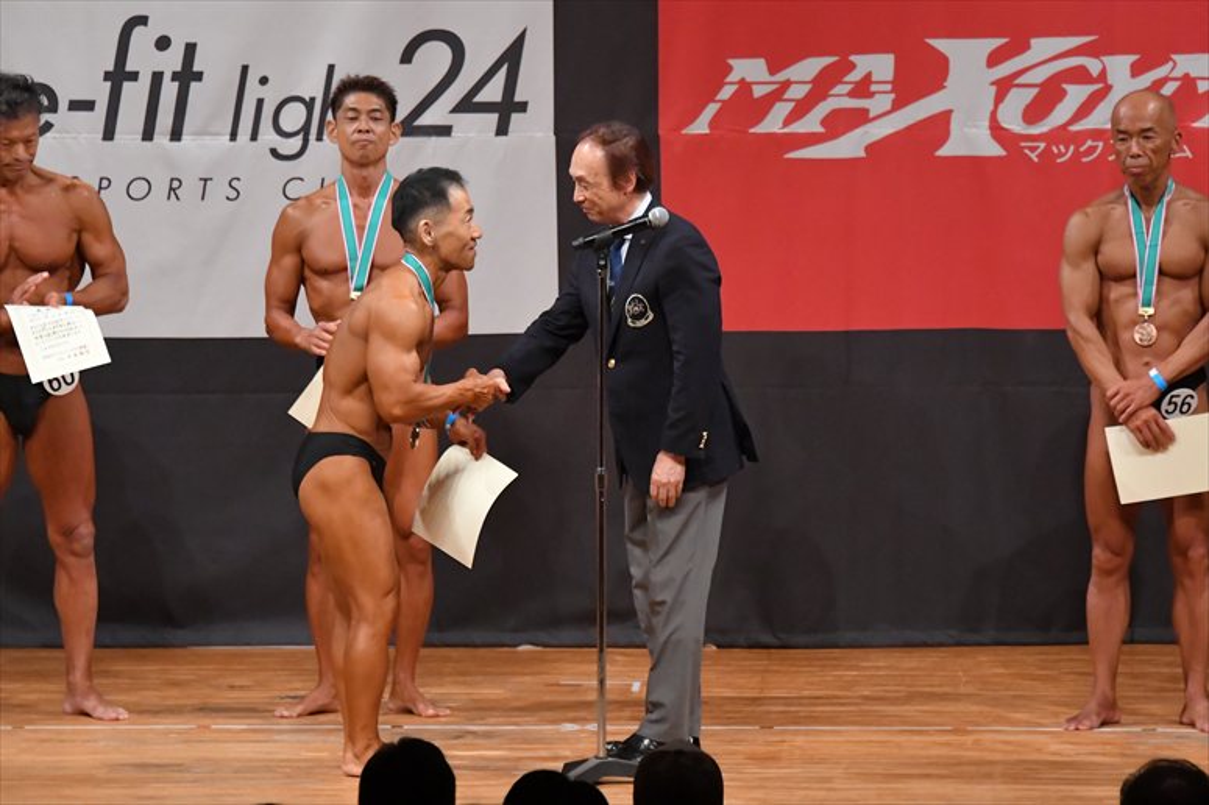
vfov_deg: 5.4
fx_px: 8560
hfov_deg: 8.1
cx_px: 604
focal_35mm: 255
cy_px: 402
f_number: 5.6
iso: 6400
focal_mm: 170
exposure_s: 1/400
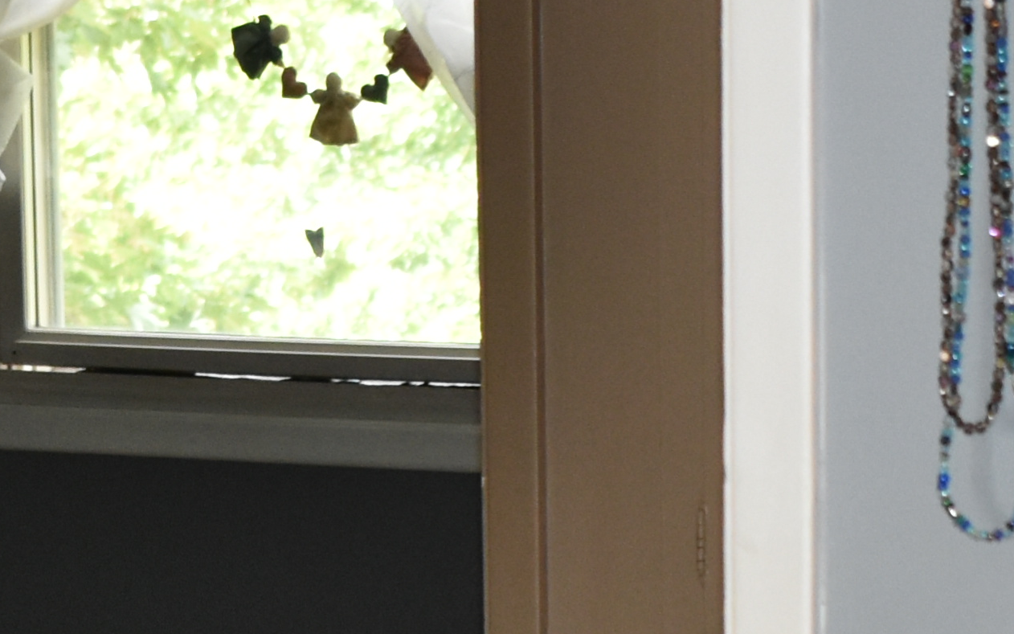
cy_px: 1006
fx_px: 6025
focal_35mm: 218
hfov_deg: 9.6
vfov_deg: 5.9
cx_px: 179
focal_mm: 30
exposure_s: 1/200
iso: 1100
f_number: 4.2
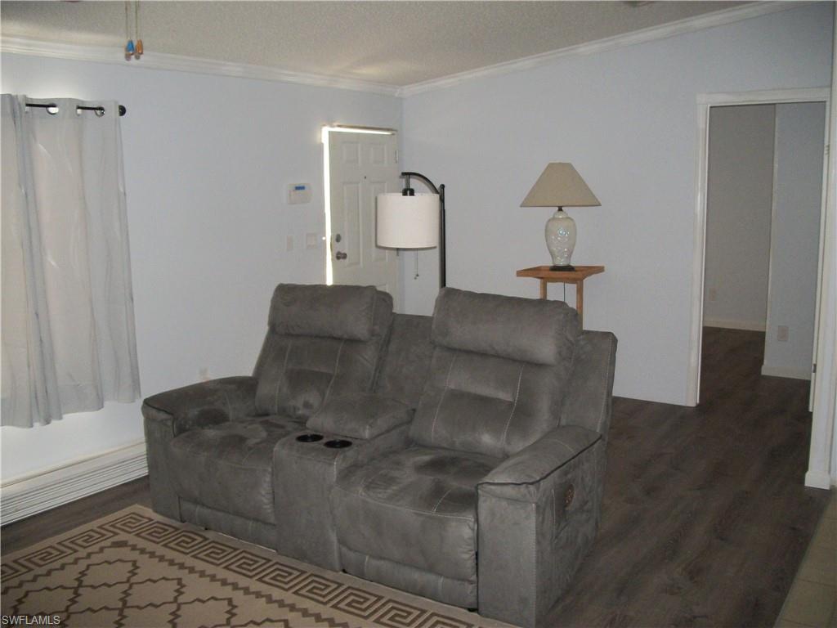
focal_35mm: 32
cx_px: 418
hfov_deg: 56.8
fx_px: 774
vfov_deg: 44.2
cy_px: 314
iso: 250
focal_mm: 5.7
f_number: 2.9
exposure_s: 1/30
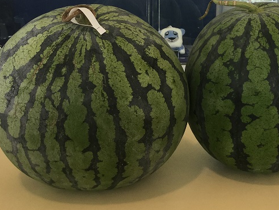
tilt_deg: -10.1
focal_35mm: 52
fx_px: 419
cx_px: 177
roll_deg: -1.3
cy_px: 60
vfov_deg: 27.8
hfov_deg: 36.6
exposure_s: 1/40
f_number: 2.4
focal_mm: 3.3
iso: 25
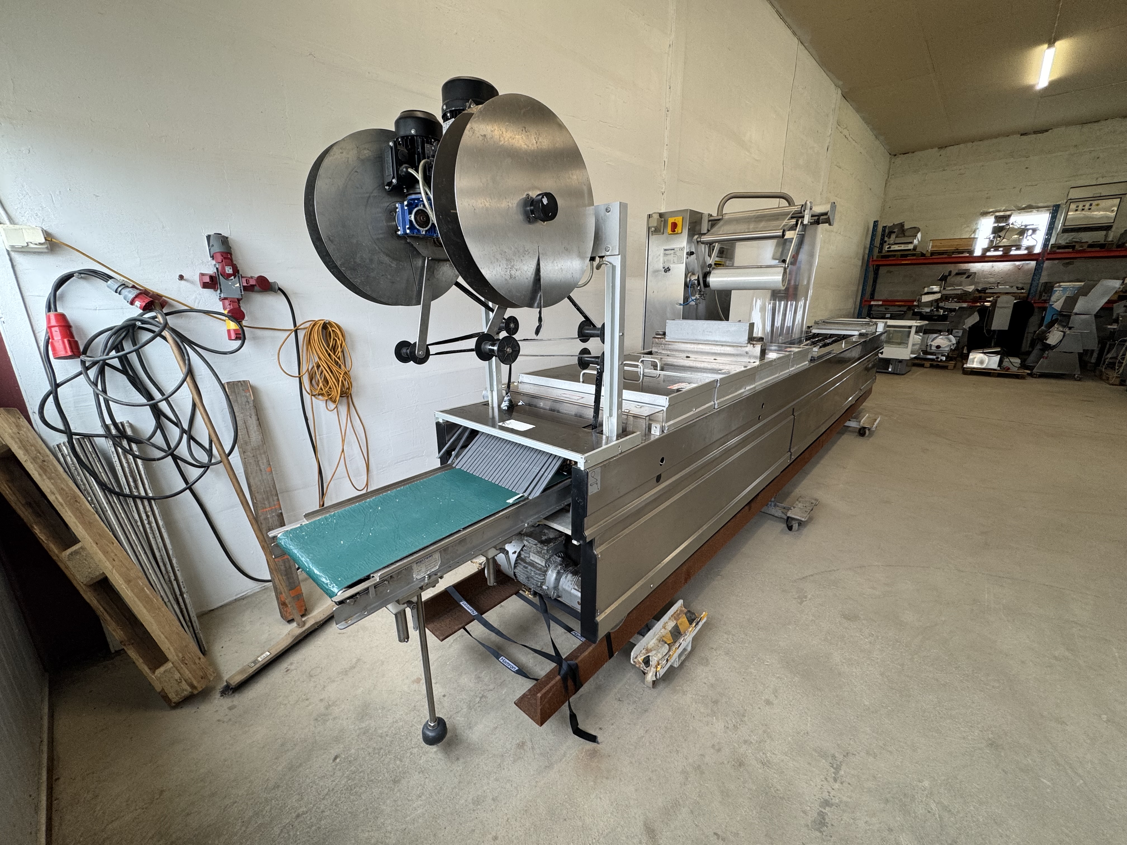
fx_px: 456
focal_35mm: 14
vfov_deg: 85.7
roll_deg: +0.1
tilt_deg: -15.3
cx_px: 564
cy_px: 422
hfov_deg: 102.1
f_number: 2.2
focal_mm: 2.22
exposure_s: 1/100
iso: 100
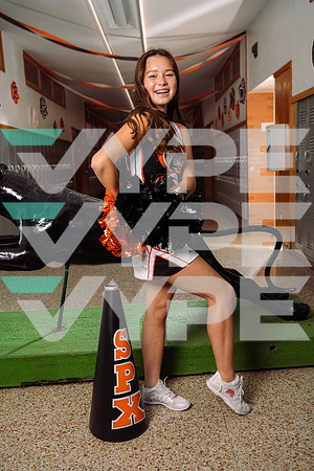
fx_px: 471
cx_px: 157
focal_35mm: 36
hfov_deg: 36.9
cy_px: 236
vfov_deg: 53.1
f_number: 4.5
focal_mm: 36
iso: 125
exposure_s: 1/250
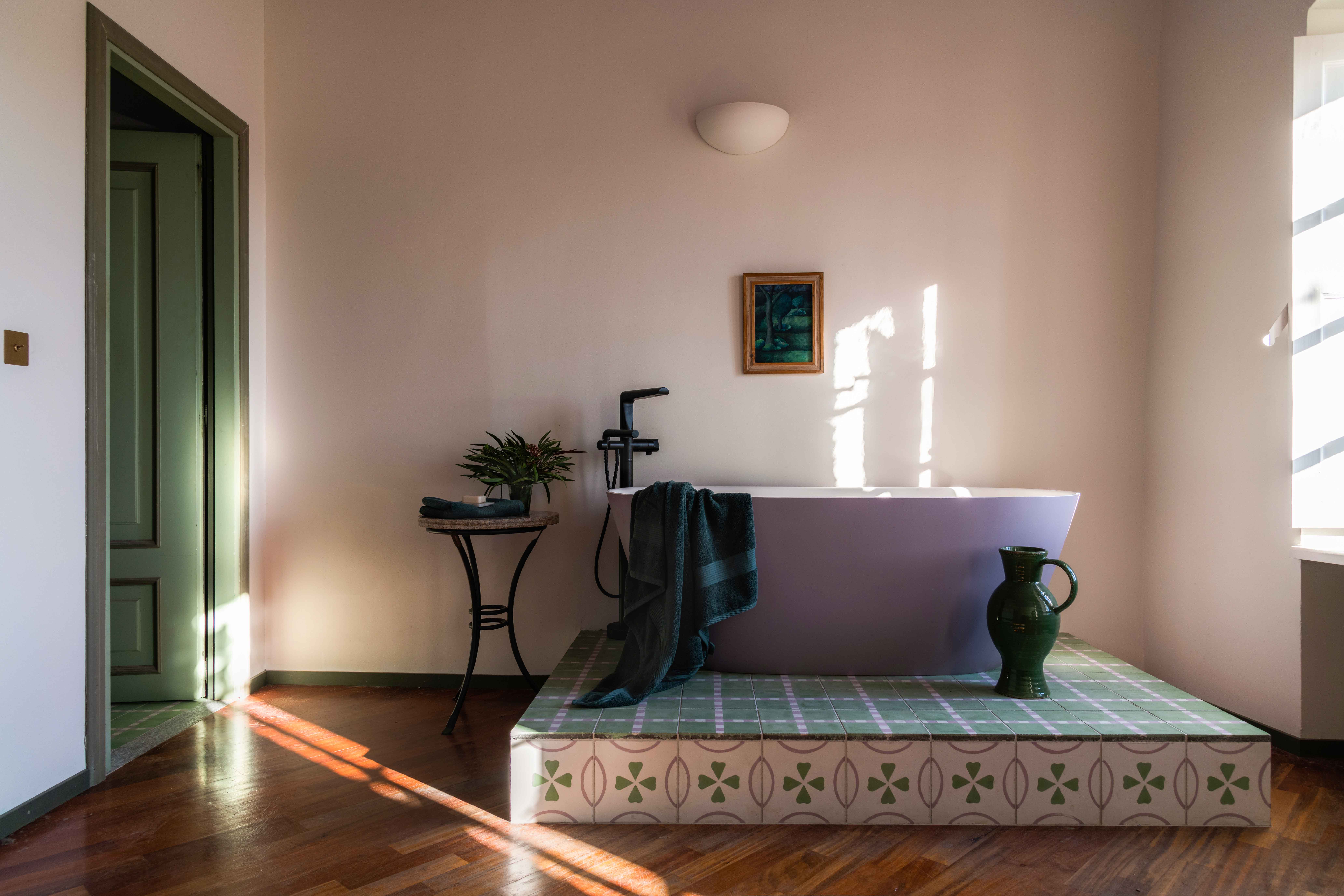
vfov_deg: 53.1
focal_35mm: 24
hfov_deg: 73.7
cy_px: 448
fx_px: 896
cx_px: 672
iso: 160
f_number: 8
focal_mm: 24
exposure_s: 1/25
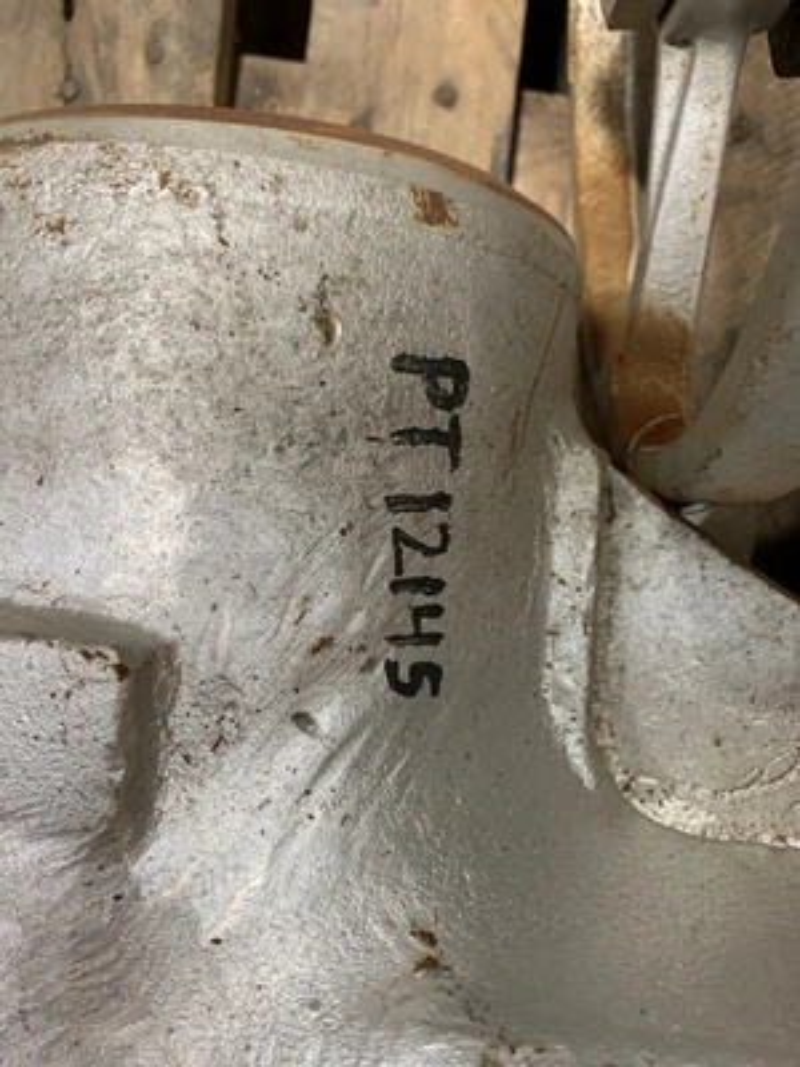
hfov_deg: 53.1
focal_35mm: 26
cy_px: 534
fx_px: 801
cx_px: 400
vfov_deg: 67.3
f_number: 1.8
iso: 200
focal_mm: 4.25
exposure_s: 1/60
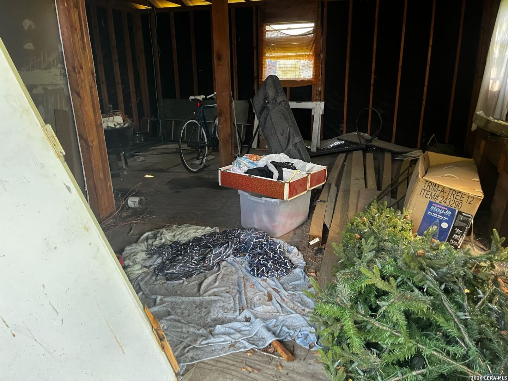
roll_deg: -0.8
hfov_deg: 67.3
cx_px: 254
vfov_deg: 53.1
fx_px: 382
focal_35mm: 26
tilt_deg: -16.8
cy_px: 190
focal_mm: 5.1
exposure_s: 1/71
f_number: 1.6
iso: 125
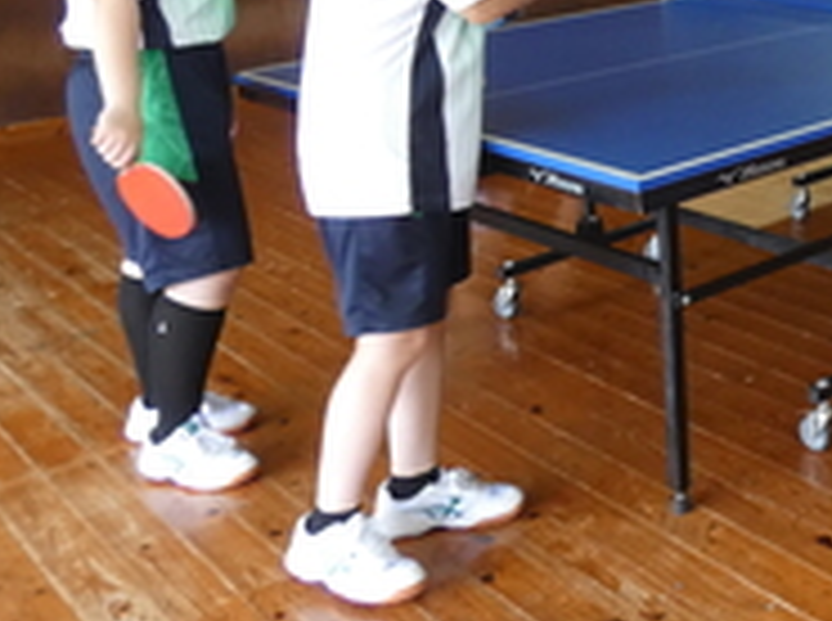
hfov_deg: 32.7
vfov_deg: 26.3
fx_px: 1247
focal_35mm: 52
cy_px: -14
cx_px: 899
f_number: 2.8
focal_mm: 3.6
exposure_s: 1/60
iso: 320
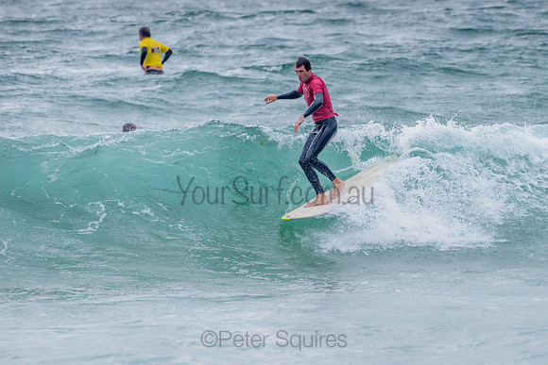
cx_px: 336
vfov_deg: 2.2
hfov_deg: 3.4
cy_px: 167
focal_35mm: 613
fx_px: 9333
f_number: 5.6
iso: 500
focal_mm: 500
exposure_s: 1/2000
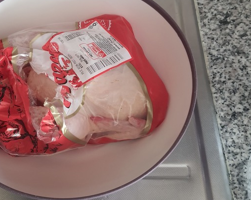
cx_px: 89
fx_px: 342
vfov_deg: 32.6
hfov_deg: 40.0
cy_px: 78
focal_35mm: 46
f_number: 1.7
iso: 320
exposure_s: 1/50
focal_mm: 4.32
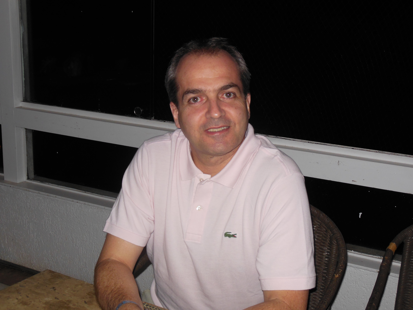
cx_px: 206
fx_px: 597
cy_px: 155
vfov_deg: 29.1
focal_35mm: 50
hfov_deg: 38.2
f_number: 4
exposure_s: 1/60
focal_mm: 8.9
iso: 200
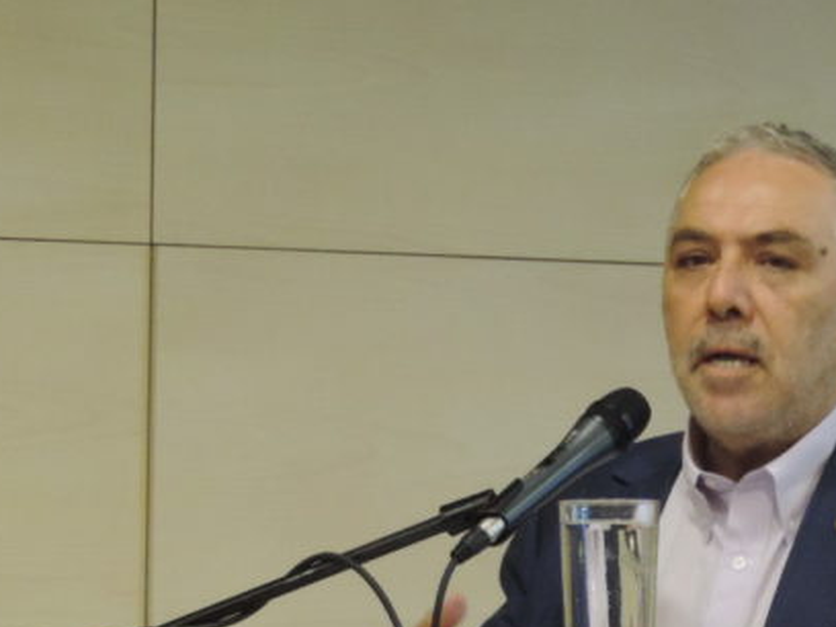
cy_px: 623
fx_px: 8791
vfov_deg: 4.1
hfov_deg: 5.4
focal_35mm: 364
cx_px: 625
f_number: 4.4
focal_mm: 25.8
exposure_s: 1/30
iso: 640
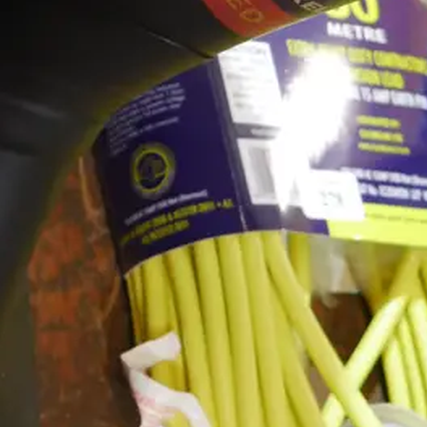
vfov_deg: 12.6
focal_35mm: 137
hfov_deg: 12.4
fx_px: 1912
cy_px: -2
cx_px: -129
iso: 1250
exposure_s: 1/60
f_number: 4.4
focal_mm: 20
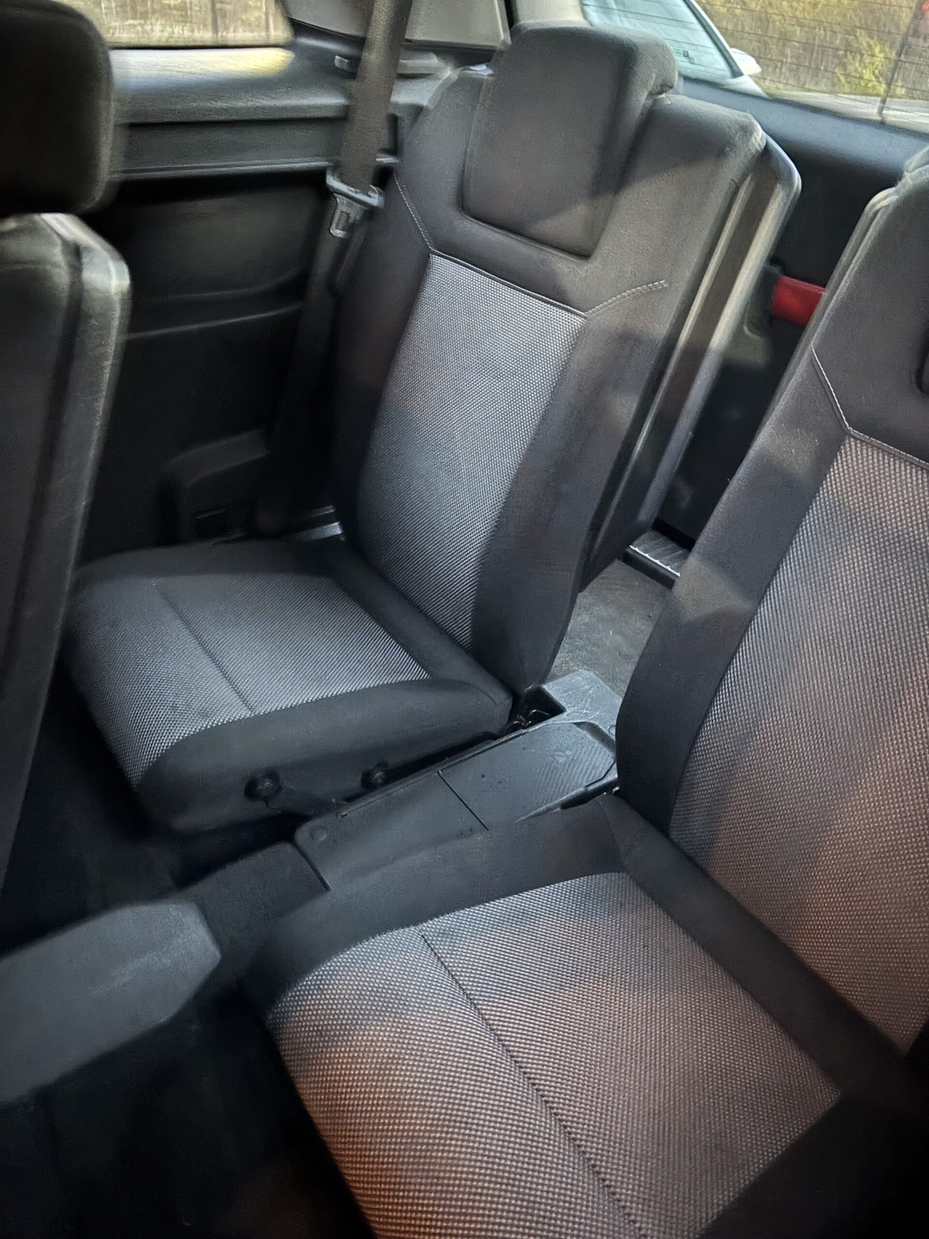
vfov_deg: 67.3
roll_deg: -6.3
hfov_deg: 53.1
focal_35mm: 26
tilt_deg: -34.9
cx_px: 464
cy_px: 620
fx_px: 930
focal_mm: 5.96
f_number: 1.6
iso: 1600
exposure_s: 1/5
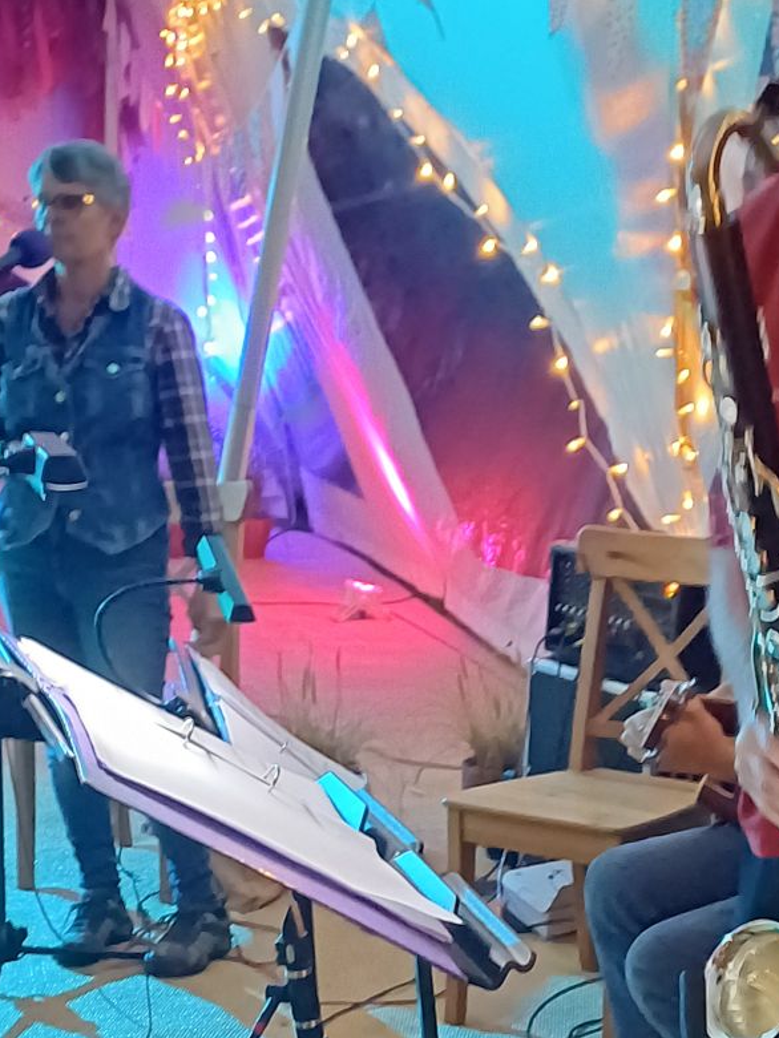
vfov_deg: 29.4
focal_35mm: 64
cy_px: 859
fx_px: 1920
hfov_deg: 22.9
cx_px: 476
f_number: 1.8
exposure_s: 1/20
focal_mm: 4.65
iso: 1600
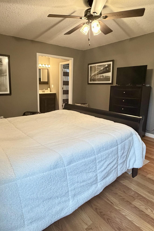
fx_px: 141
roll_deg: +0.0
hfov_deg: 56.8
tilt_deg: -11.0
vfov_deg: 78.5
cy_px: 108
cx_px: 61
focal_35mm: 22
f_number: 2.2
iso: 400
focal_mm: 2.22
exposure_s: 1/60
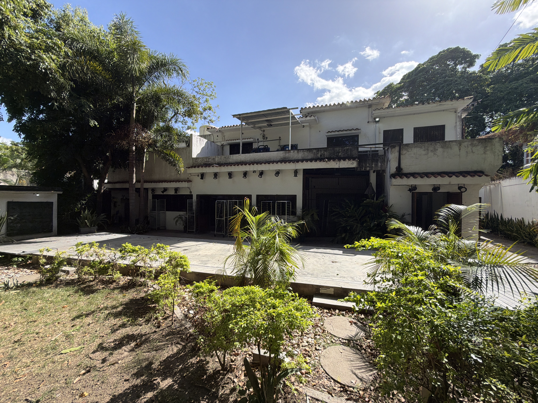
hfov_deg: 102.1
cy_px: 202
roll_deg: +0.7
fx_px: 218
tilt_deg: -1.0
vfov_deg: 85.7
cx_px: 269
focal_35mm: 14
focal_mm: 2.22
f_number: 2.2
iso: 40
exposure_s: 1/770
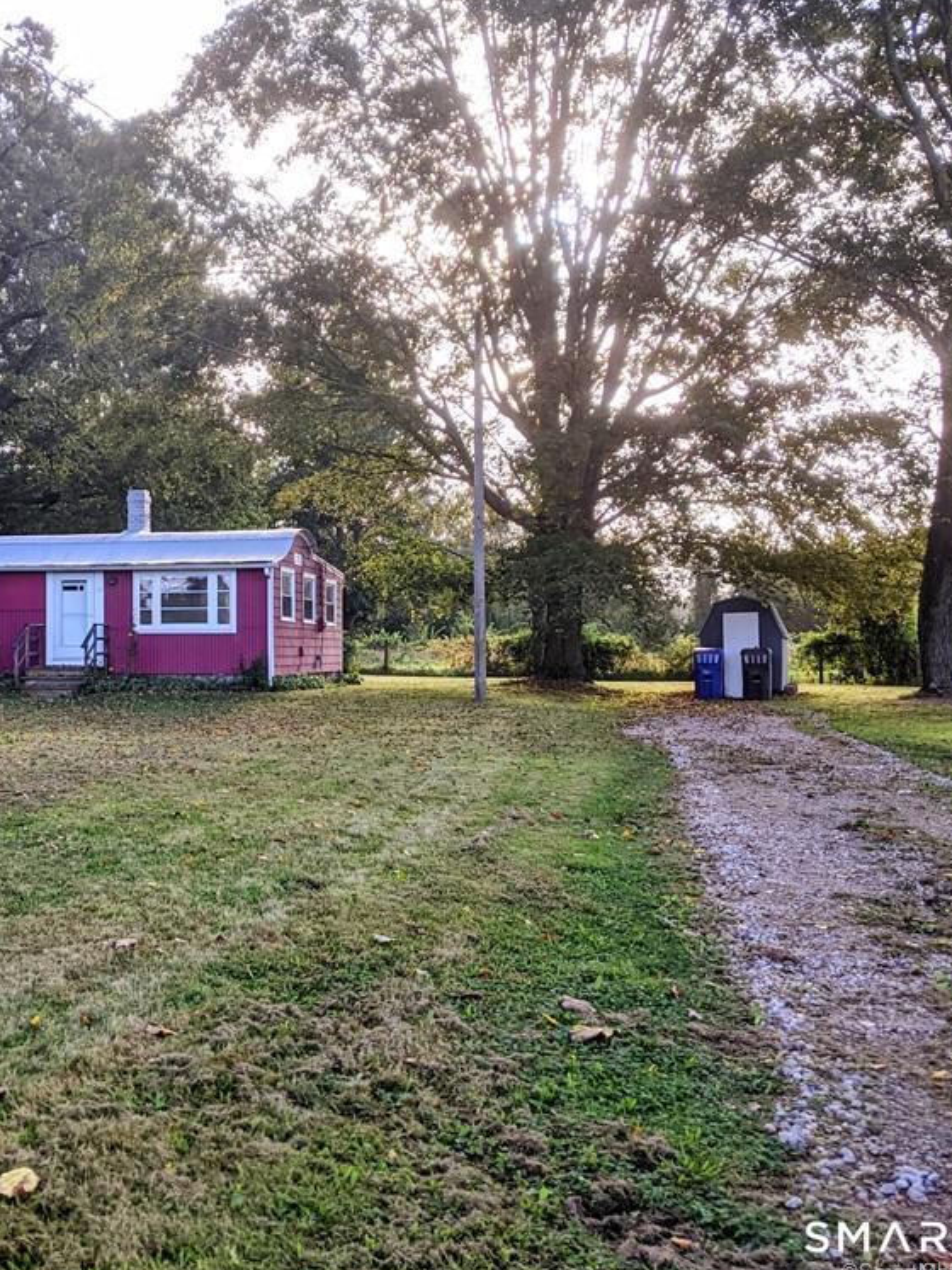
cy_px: 636
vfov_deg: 50.1
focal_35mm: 37
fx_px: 1357
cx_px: 216
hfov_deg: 37.5
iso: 60
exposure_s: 1/978
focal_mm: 4.44
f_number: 1.8
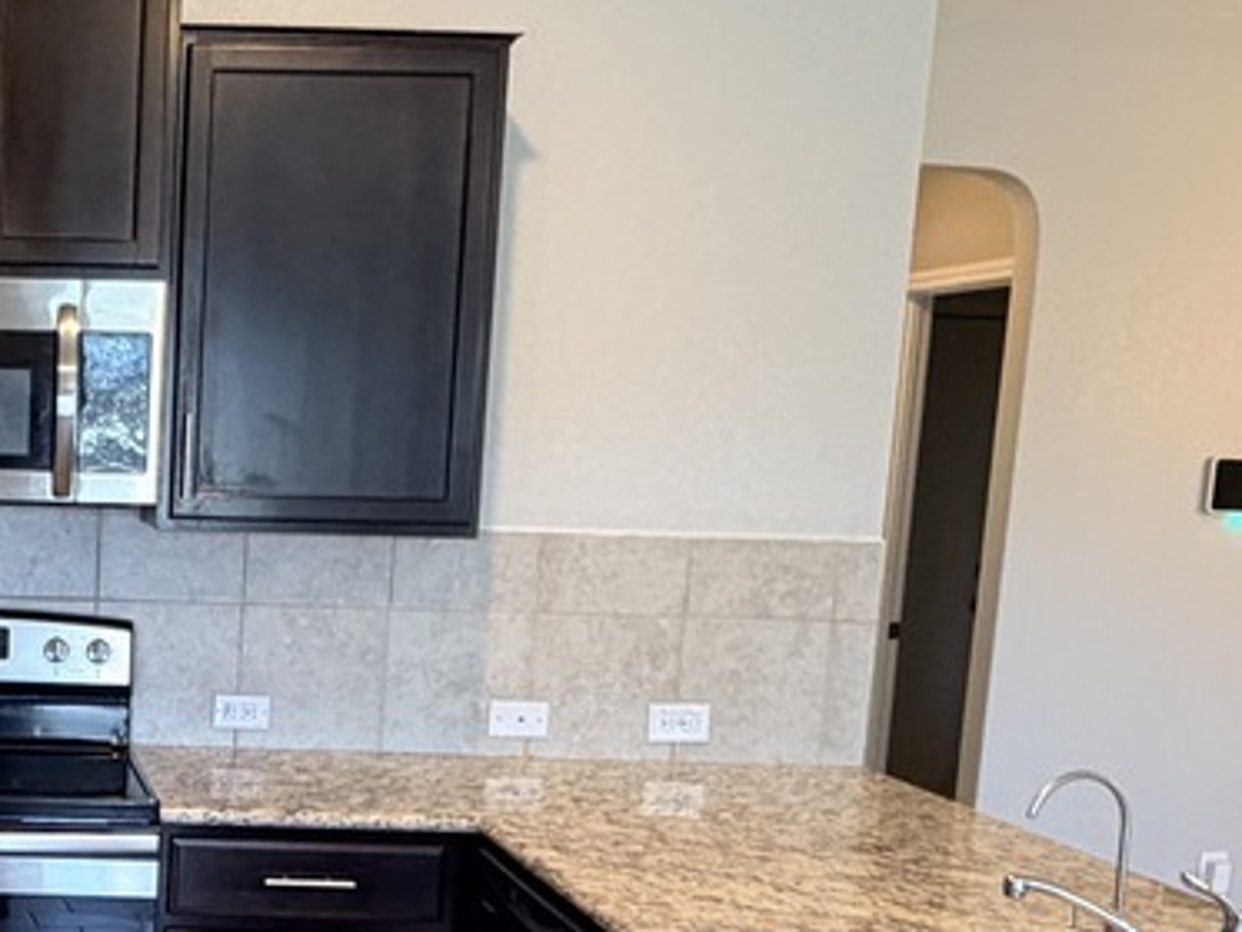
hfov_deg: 32.1
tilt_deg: -7.7
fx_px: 1938
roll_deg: -1.2
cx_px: -63
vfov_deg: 26.7
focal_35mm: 54
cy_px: 696
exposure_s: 1/60
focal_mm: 2.22
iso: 320
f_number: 2.2
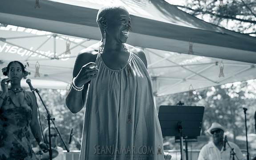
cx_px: 133
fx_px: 565
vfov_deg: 16.1
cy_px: 59
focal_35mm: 81
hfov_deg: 25.5
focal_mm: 61
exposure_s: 1/1000
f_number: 4.5
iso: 640
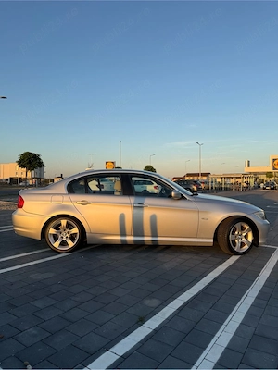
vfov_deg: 71.6
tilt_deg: +0.4
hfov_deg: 56.8
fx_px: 257
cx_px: 139
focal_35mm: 24
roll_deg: -0.6
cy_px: 185
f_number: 1.78
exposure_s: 1/1437
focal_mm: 6.76
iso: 80
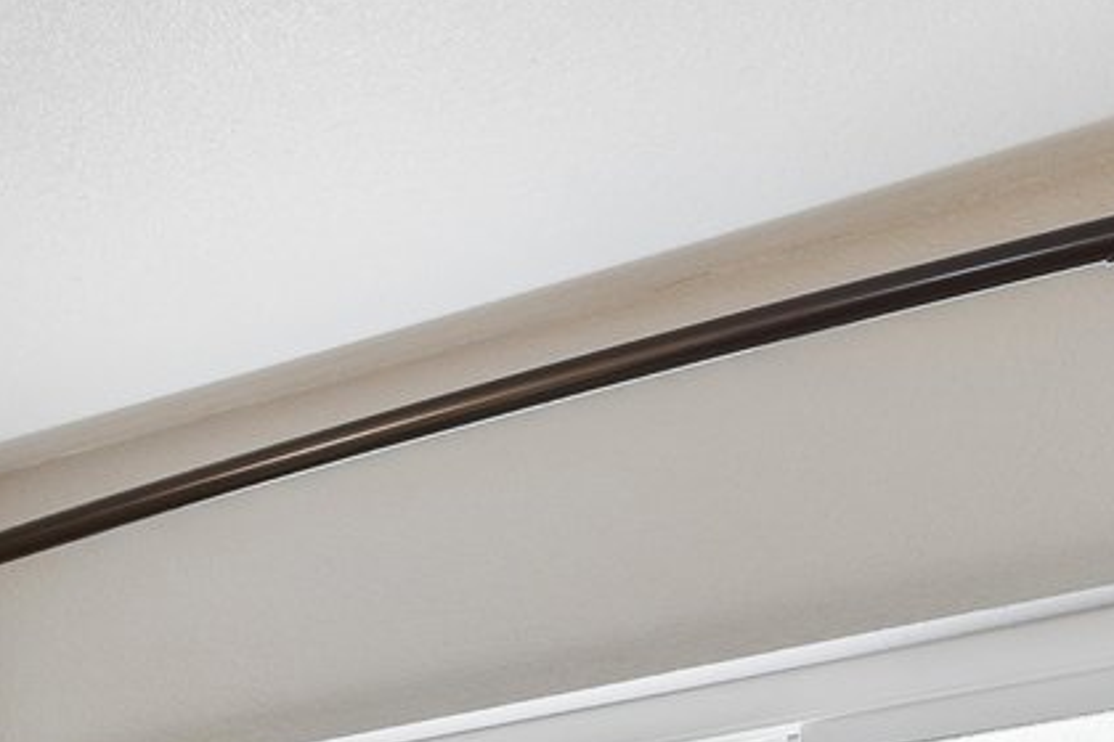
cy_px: 1475
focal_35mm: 78
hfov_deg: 18.9
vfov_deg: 14.5
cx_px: -979
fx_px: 2413
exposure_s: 1/10
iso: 400
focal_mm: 16
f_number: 8
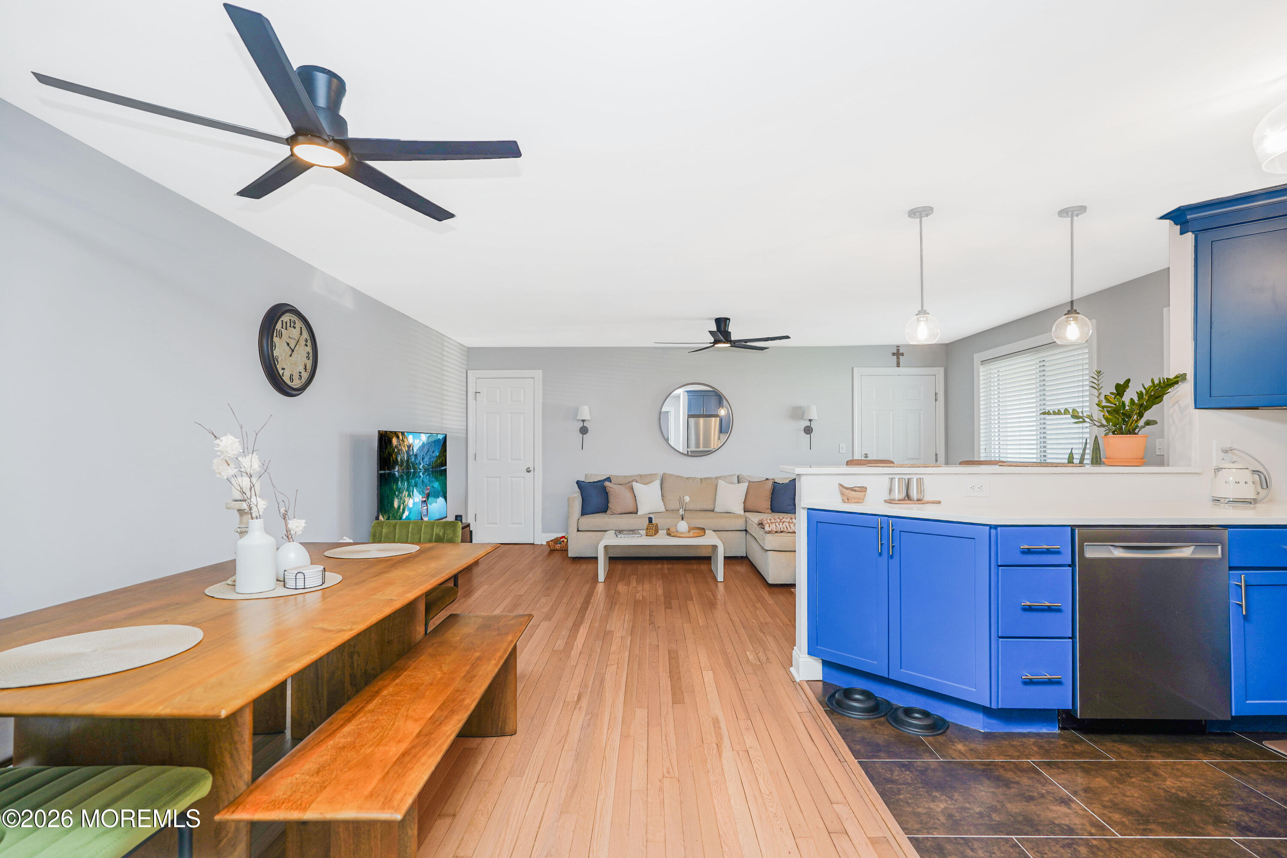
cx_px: 644
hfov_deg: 95.0
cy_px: 429
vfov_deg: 72.1
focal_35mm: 16
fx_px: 590
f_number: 4
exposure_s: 1/15
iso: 50
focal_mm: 16.5
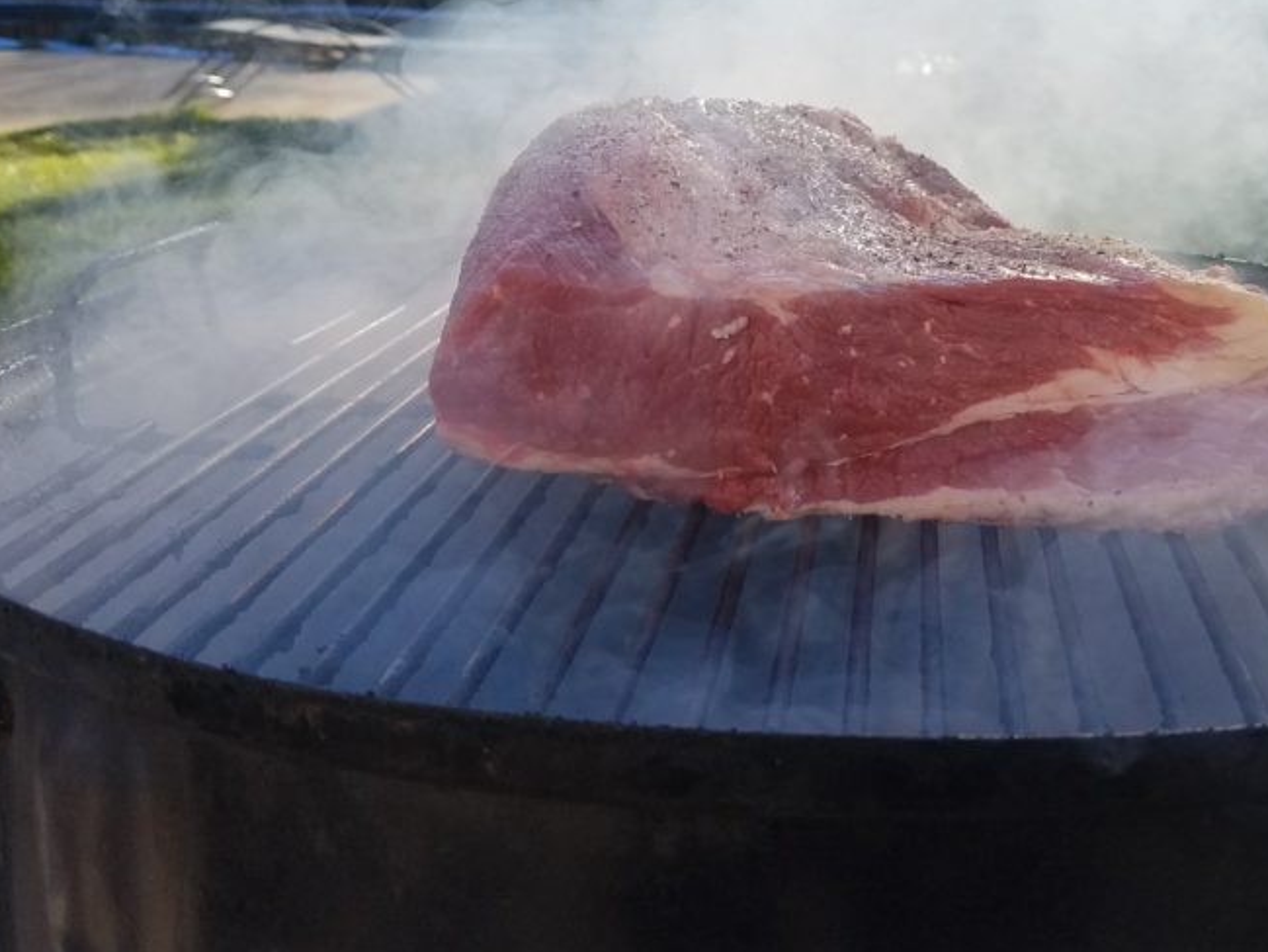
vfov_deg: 34.7
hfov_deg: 45.4
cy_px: 301
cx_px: 793
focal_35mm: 41
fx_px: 1502
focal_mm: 4.2
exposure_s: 1/832
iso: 50
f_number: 1.7
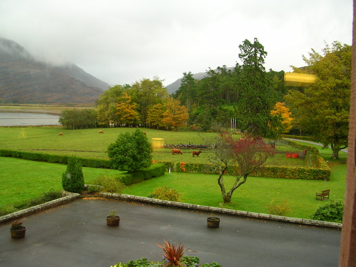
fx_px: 391
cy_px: 134
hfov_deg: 49.0
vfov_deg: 37.7
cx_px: 178
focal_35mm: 38
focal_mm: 5.8
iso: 50
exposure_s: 1/33.9
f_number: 2.8
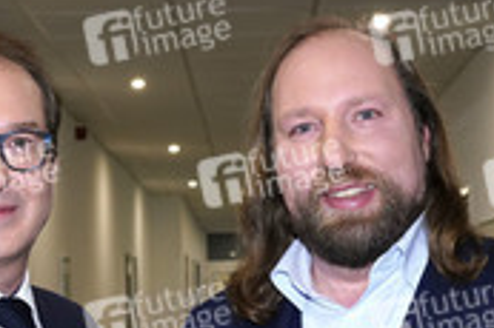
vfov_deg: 15.3
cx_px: 196
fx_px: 1179
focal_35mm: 86
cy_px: 388
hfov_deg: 23.6
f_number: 5.6
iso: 1600
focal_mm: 33
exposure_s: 1/50
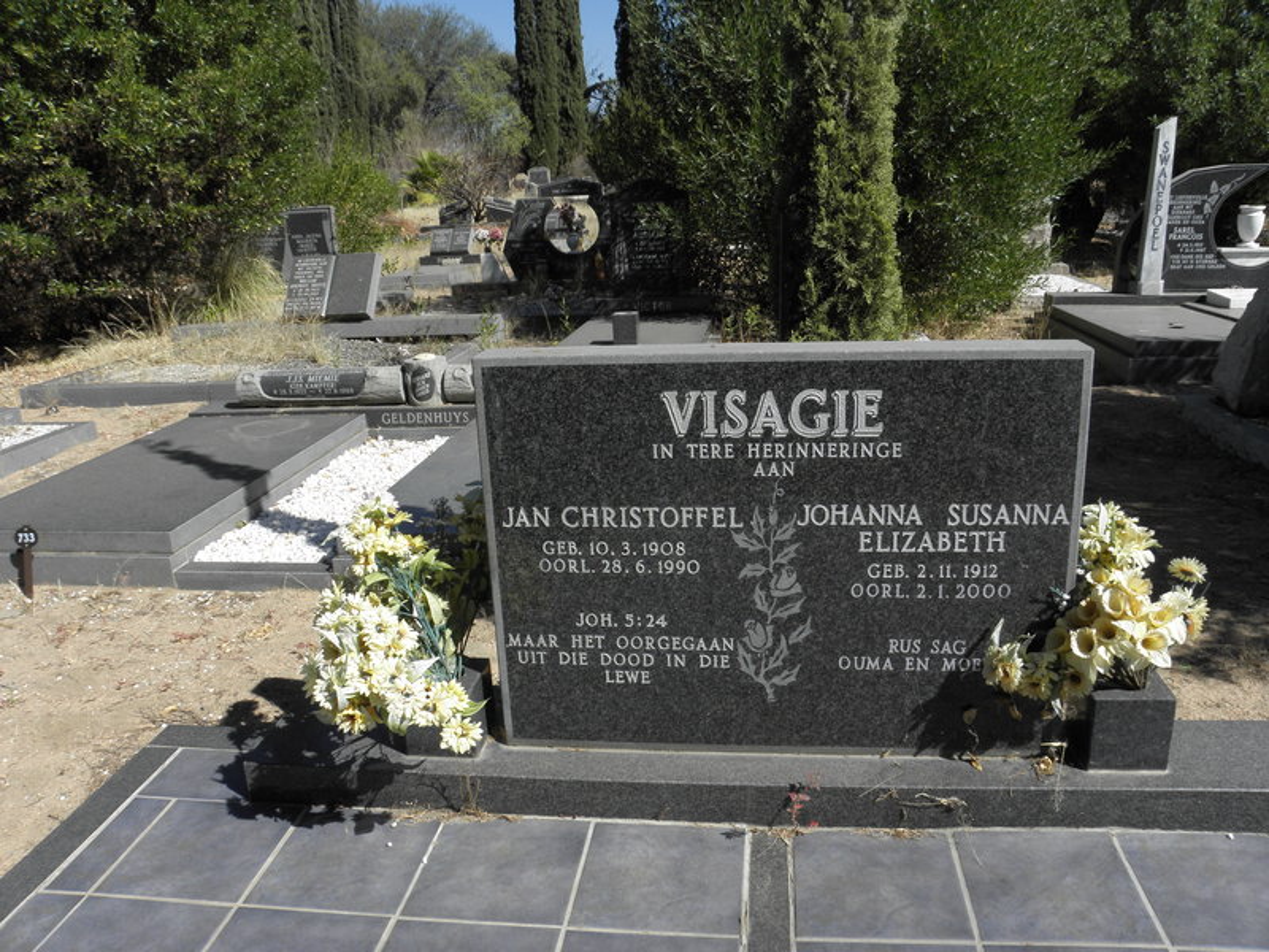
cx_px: 634
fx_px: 953
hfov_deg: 67.3
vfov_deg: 53.1
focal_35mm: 26
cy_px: 476
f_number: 5.6
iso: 64
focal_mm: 4.6
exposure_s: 1/320
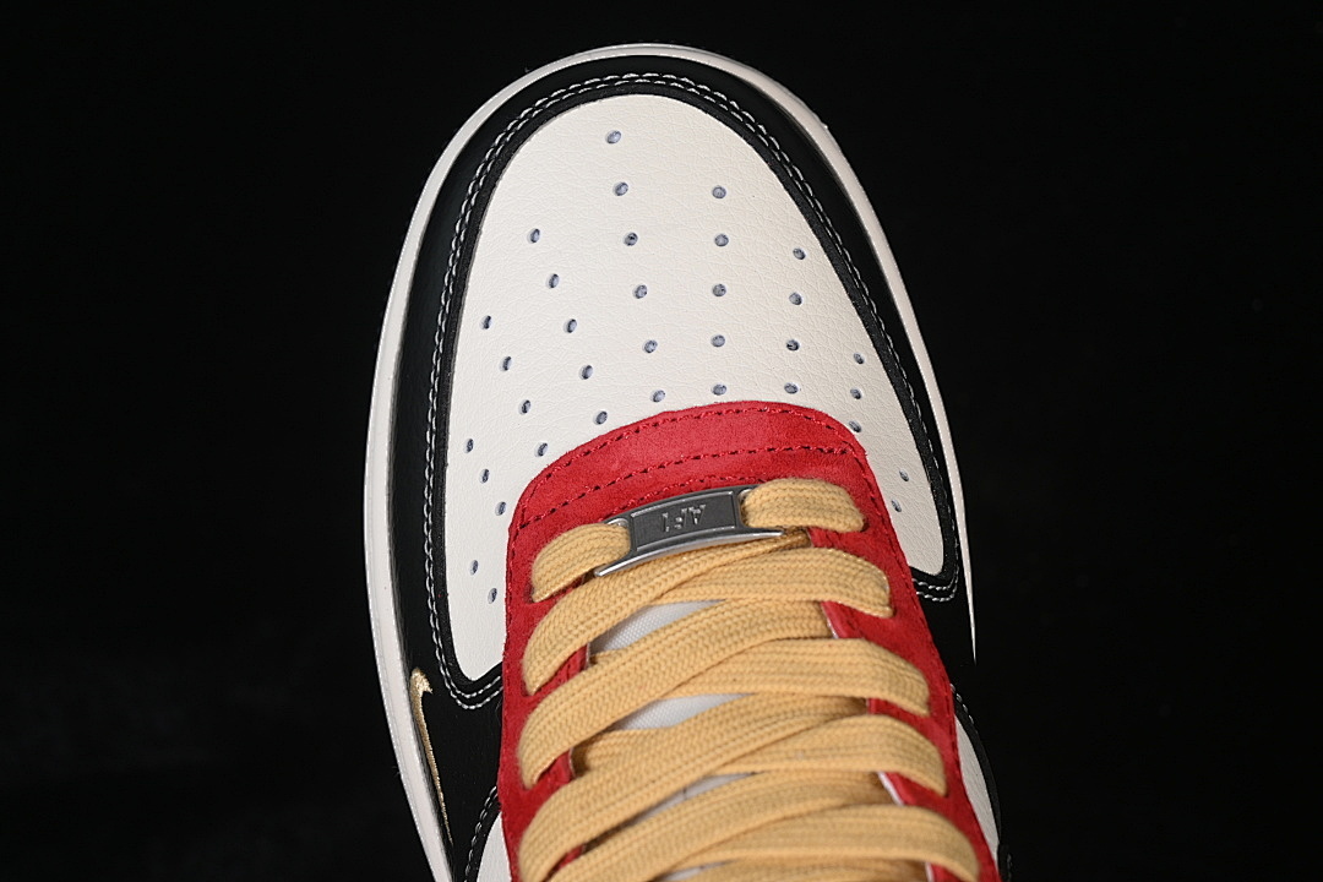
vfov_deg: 18.2
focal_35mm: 75
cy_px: 441
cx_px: 662
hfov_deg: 27.0
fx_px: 2756
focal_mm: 50
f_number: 7.1
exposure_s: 1/80
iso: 160
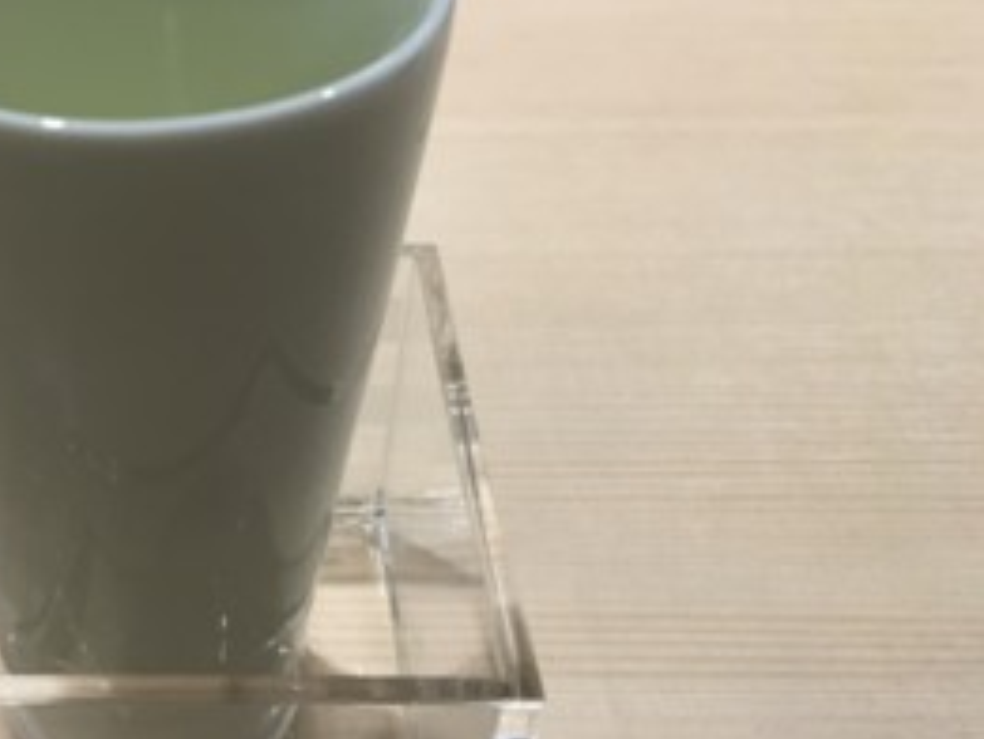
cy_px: 388
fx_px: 1422
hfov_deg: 36.4
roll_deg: +1.9
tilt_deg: -39.9
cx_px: 151
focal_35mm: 50
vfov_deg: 29.1
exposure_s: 1/30
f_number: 2.2
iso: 32
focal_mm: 4.15
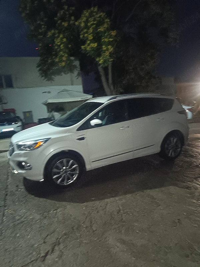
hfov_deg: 56.8
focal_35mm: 24
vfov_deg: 71.6
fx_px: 185
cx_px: 100
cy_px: 134
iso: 15306
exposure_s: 1/16.7
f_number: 1.75
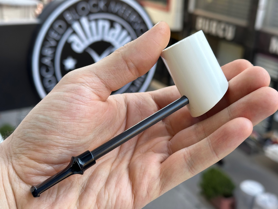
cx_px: 139
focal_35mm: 48
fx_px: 385
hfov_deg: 39.7
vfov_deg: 30.3
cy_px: 104
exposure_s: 1/281
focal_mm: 6.86
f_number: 1.78
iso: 64
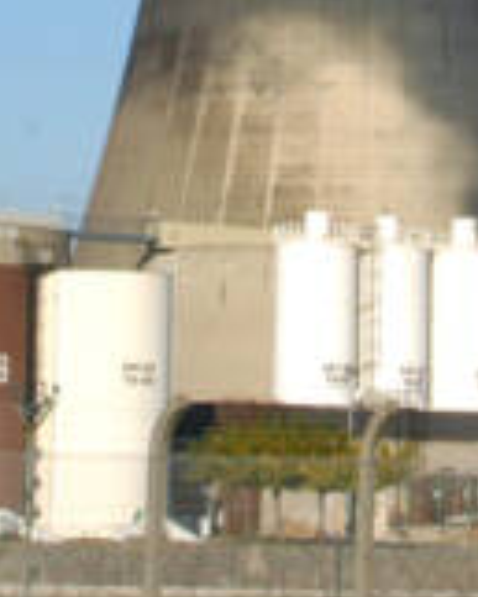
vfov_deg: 8.0
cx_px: 463
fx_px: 4116
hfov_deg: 6.6
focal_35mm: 233
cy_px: -491
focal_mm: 26
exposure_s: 1/640
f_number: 13
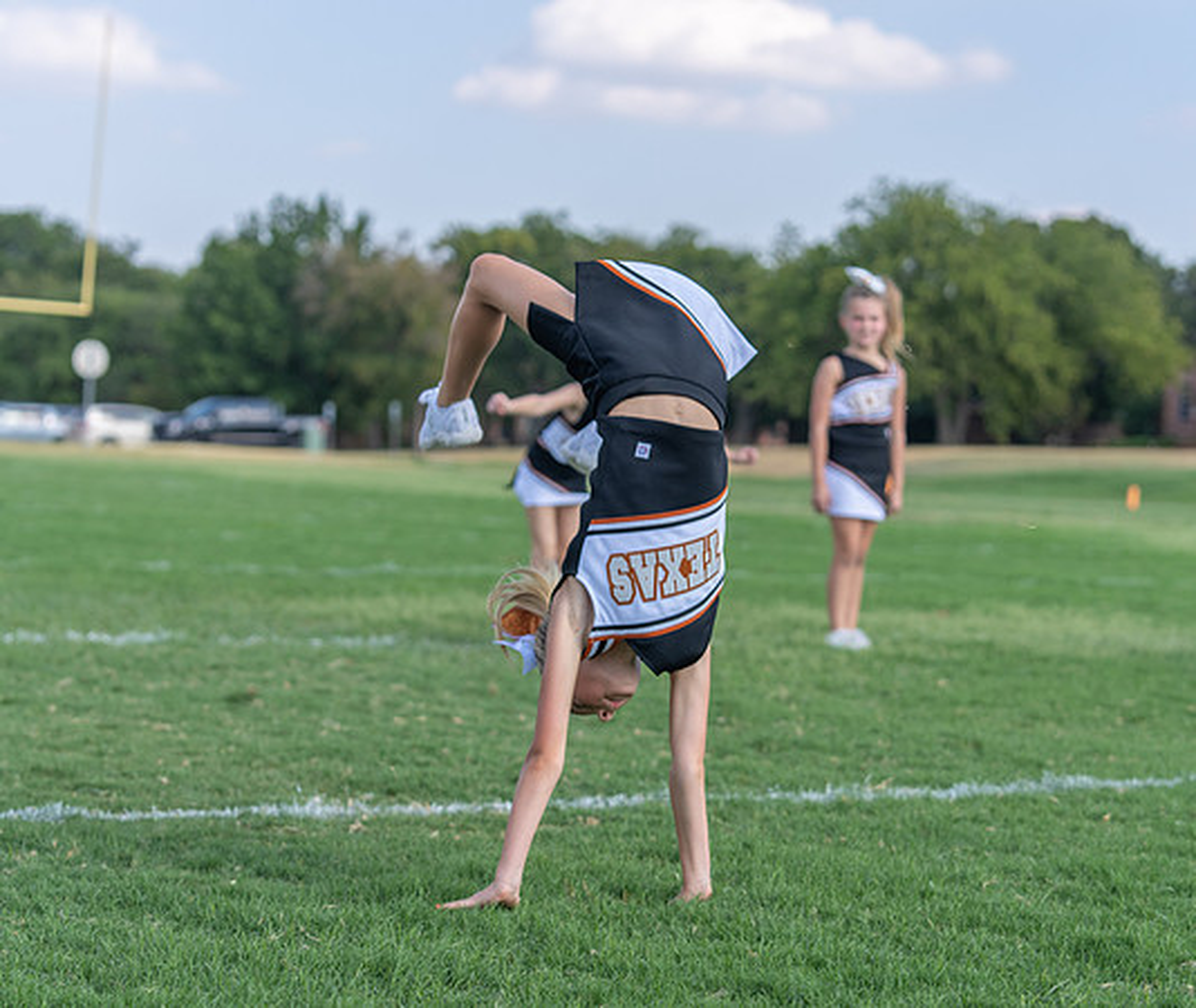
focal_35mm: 87
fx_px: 3160
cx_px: 650
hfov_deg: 21.4
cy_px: 484
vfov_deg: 18.1
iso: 125
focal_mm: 70
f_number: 3.5
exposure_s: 1/1000
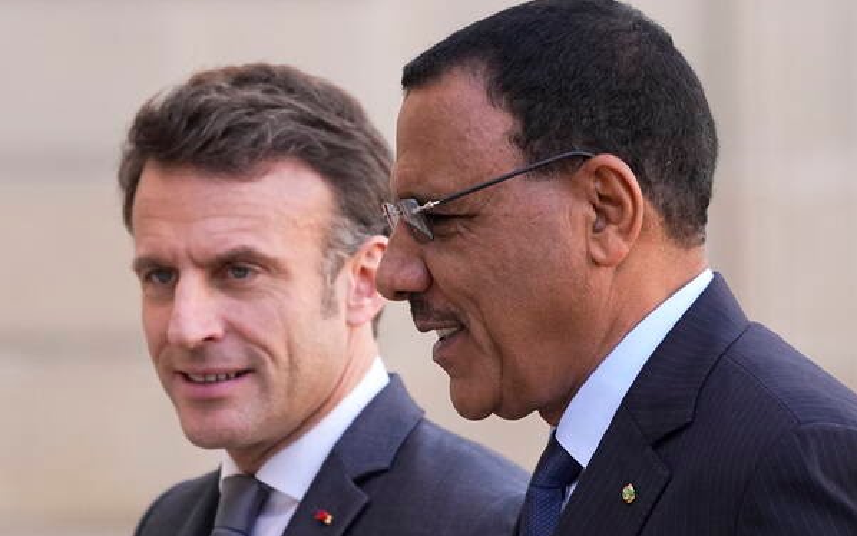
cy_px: 262
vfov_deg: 3.2
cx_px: 428
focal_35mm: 406
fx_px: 9484
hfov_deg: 5.2
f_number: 5.6
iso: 1600
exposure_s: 1/800
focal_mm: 265
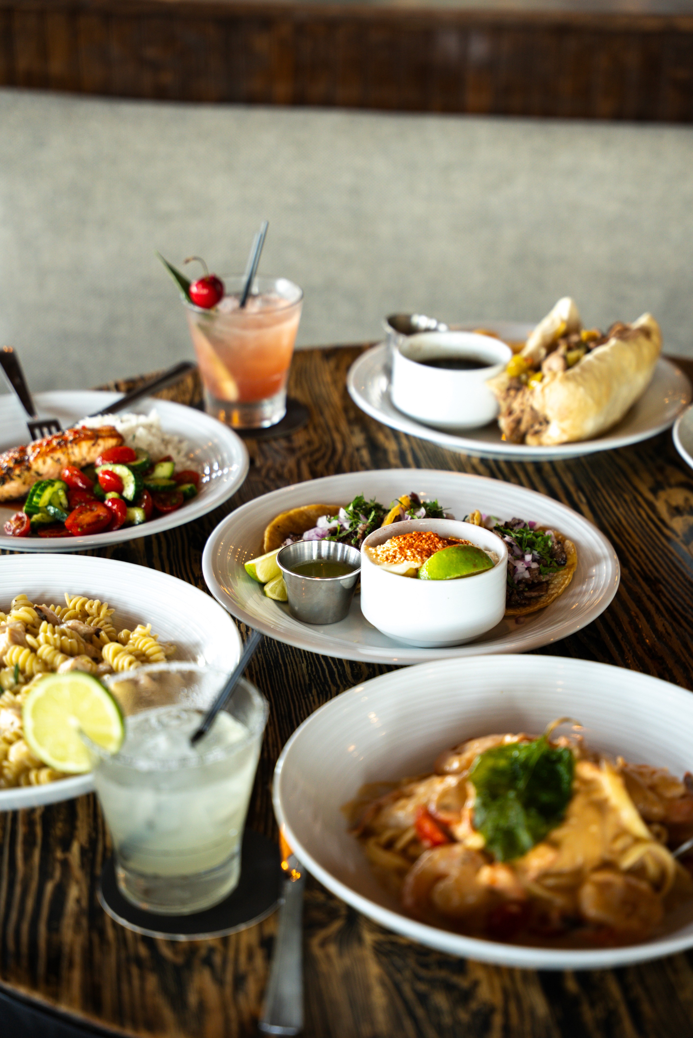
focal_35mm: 70
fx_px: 2018
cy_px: 519
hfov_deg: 19.5
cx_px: 346
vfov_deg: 28.8
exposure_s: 1/125
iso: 640
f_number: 2.8
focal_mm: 70
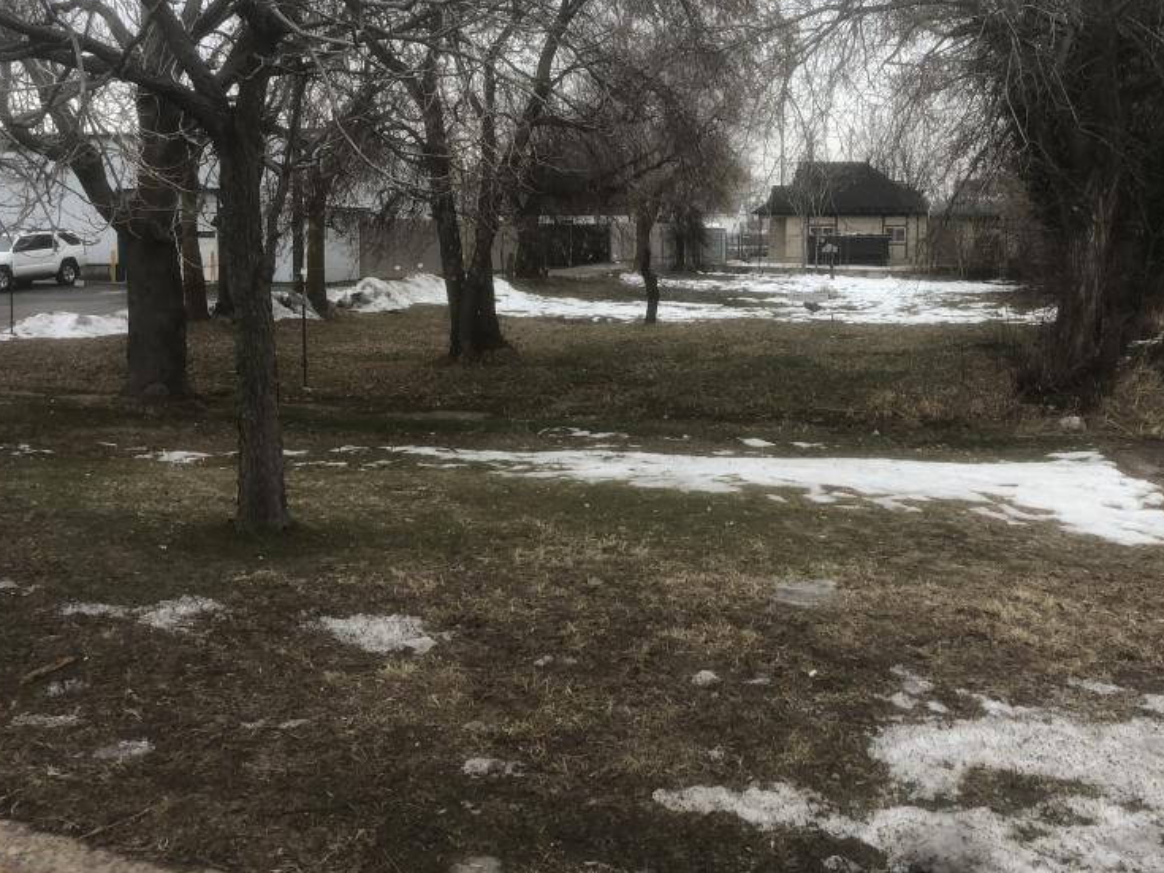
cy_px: 344
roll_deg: +0.7
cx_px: 714
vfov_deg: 36.7
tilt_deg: -5.8
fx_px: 1311
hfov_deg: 47.5
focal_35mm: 39
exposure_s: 1/177
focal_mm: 4
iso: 20
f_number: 1.8
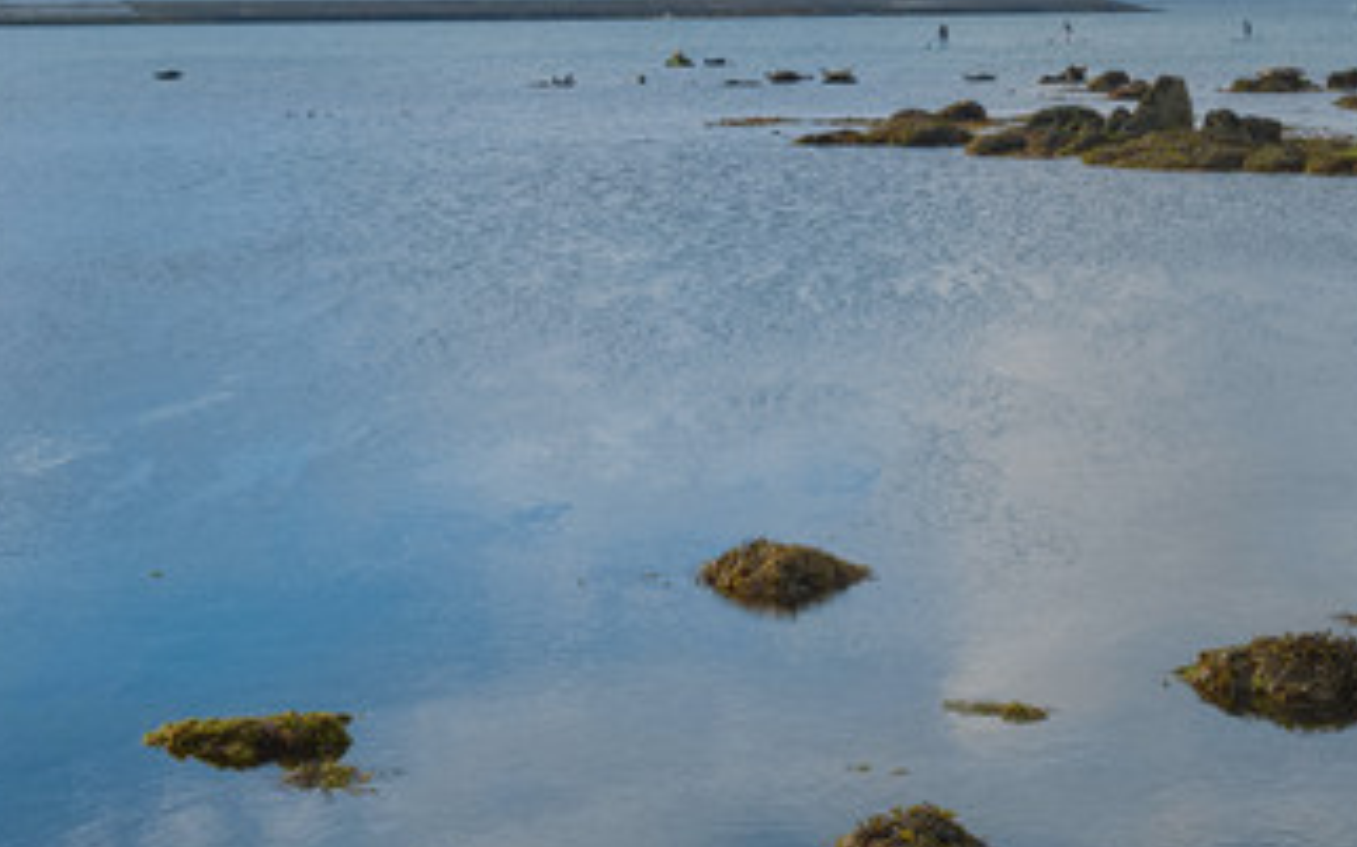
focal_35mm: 83
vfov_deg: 15.5
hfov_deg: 24.9
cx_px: 847
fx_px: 3068
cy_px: 42
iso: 200
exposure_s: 1/1100
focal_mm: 27
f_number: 6.4
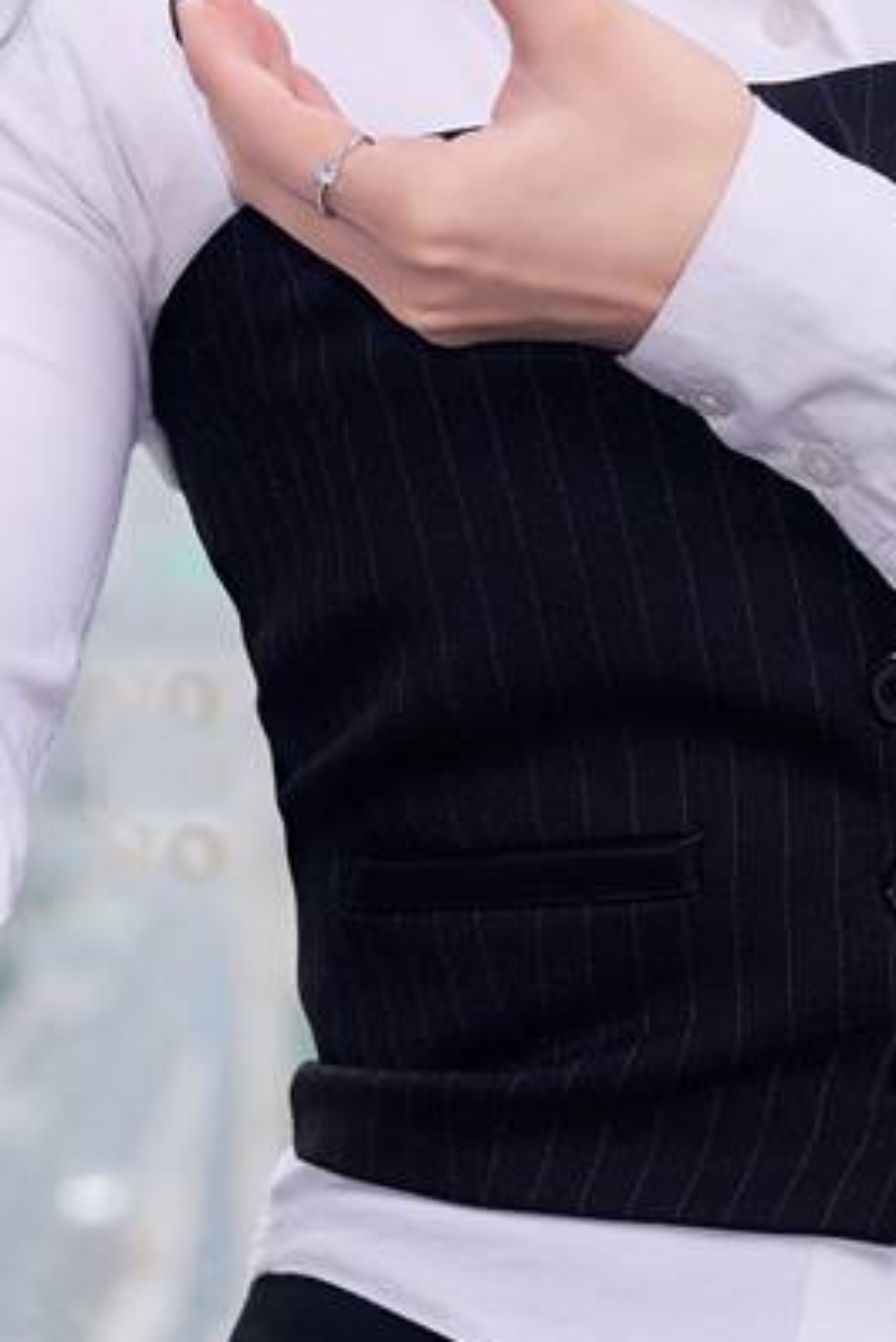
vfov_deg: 10.0
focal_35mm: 204
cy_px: 210
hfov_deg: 6.7
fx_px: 7609
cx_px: 791
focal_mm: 40
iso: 125
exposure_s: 1/160
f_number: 4
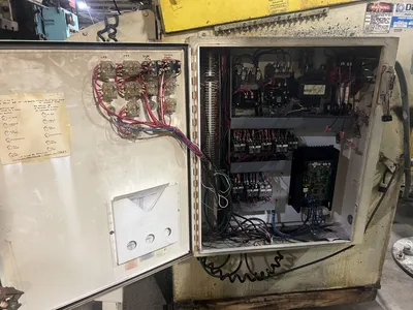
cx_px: 206
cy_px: 155
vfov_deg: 53.1
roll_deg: -0.6
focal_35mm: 26
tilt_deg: -16.1
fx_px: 310
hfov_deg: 67.3
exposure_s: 1/60
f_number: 1.5
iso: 500
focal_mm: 5.7
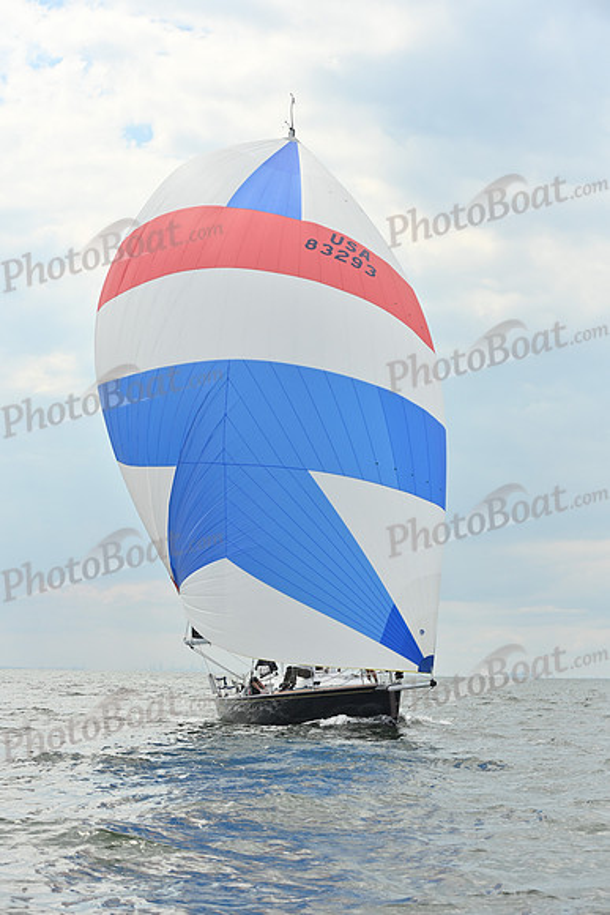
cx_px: 305
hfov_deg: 19.5
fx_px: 1778
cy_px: 458
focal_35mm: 70
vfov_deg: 28.8
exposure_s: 1/1600
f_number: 6.3
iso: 320
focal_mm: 70
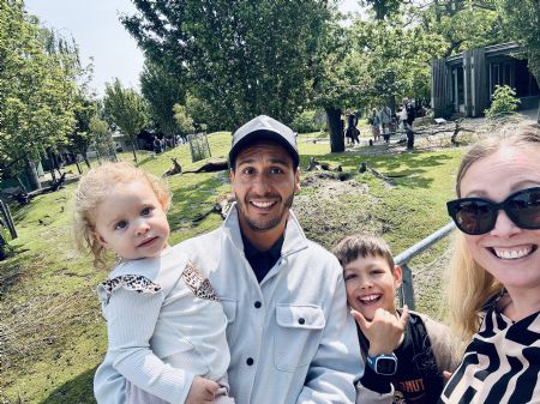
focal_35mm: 23
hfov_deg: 74.0
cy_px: 202
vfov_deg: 58.8
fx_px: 359
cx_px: 270
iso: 25
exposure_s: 1/462
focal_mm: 2.69
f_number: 1.9
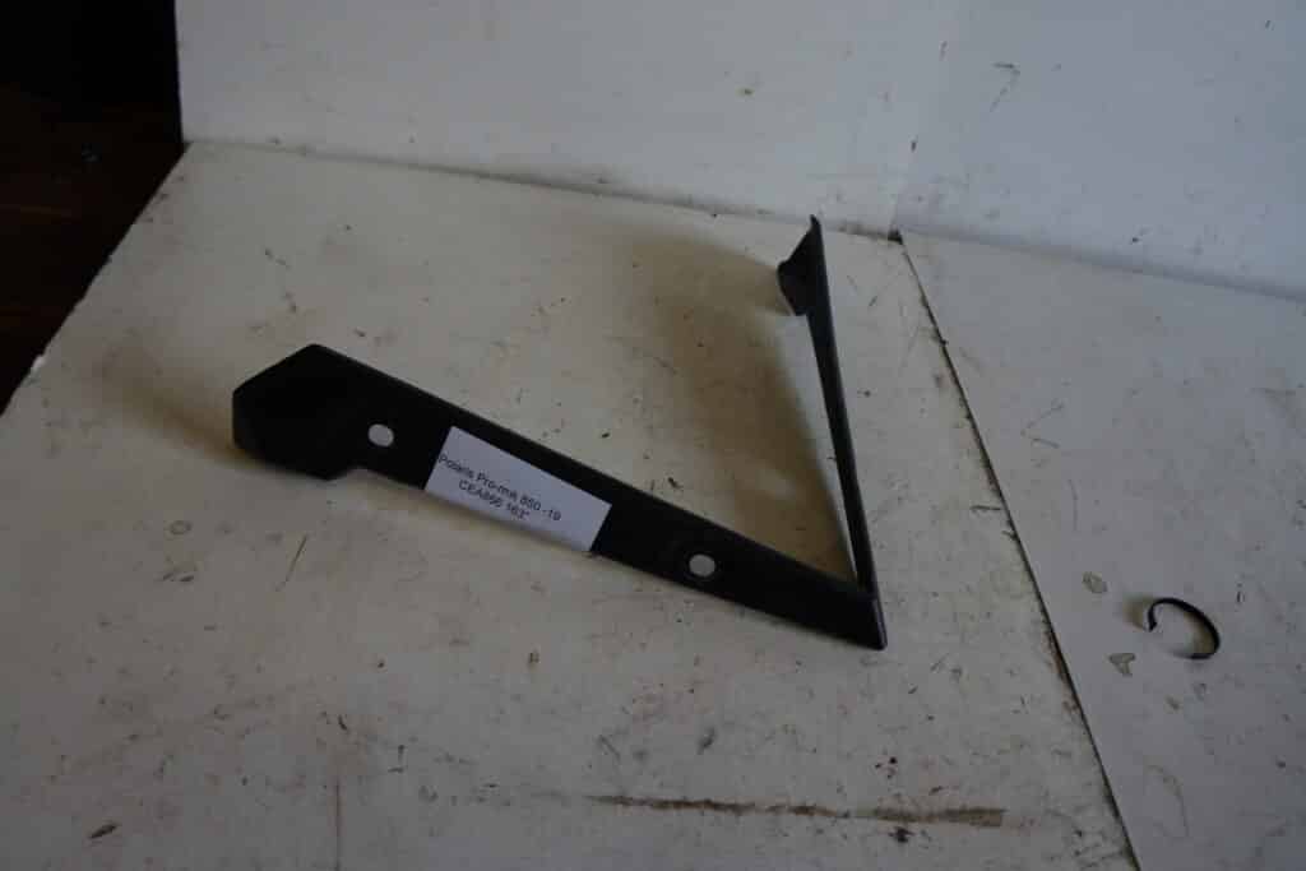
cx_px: 653
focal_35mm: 27
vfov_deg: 47.9
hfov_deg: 67.4
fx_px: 980
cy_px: 436
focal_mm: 18
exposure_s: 1/60
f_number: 4.5
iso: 200
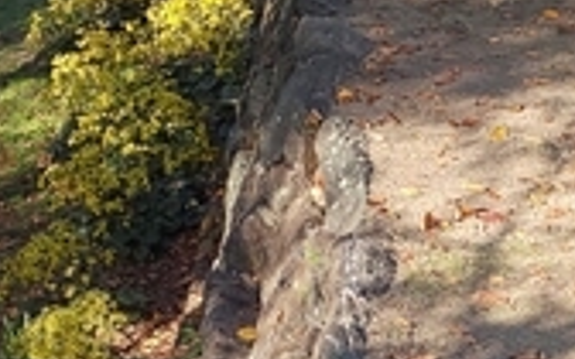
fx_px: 1583
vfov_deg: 12.9
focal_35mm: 101
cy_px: 318
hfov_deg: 20.0
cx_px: 578
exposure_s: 1/308
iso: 28
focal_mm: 3.45
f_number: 1.94
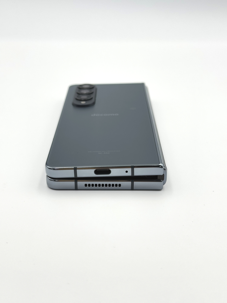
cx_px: 114
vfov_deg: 39.7
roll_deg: -1.2
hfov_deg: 30.3
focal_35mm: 48
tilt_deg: -25.2
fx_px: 420
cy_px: 152
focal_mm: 6.76
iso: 64
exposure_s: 1/372
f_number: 1.78
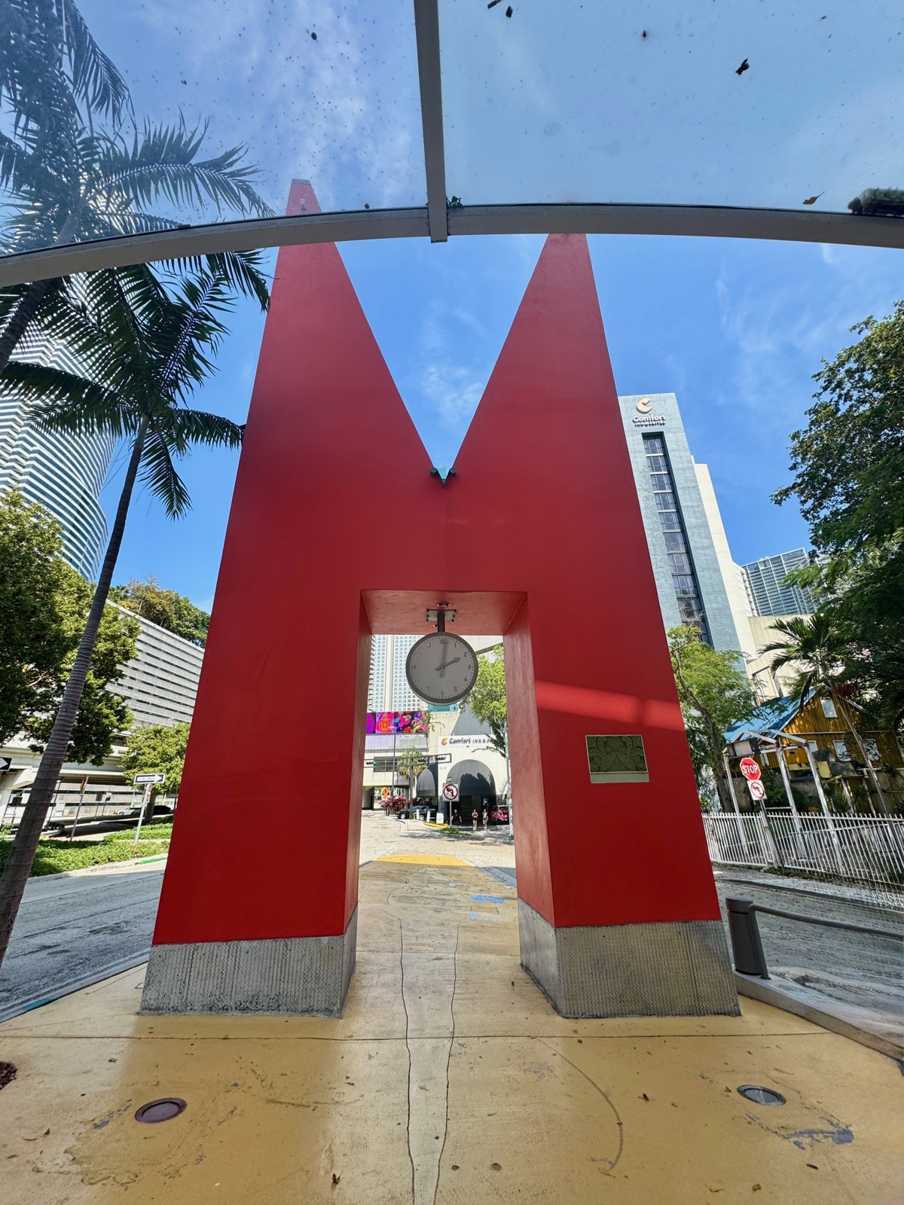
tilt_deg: +19.8
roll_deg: -0.2
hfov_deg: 85.7
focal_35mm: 14
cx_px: 452
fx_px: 487
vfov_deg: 102.1
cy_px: 602
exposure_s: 1/591
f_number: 2.2
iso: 40
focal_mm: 2.22
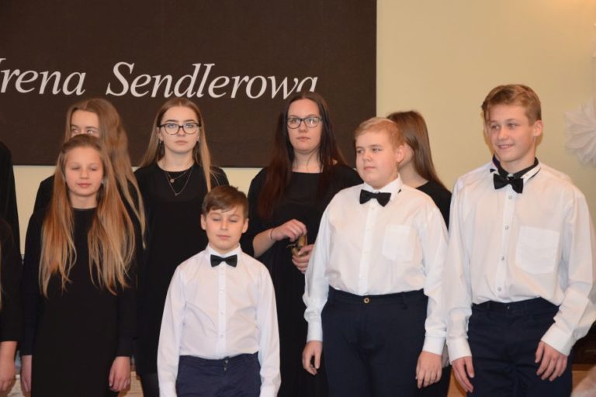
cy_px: 198
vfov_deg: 13.0
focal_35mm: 105
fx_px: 1738
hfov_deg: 19.5
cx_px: 298
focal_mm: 70
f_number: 5.3
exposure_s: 1/60
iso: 1800
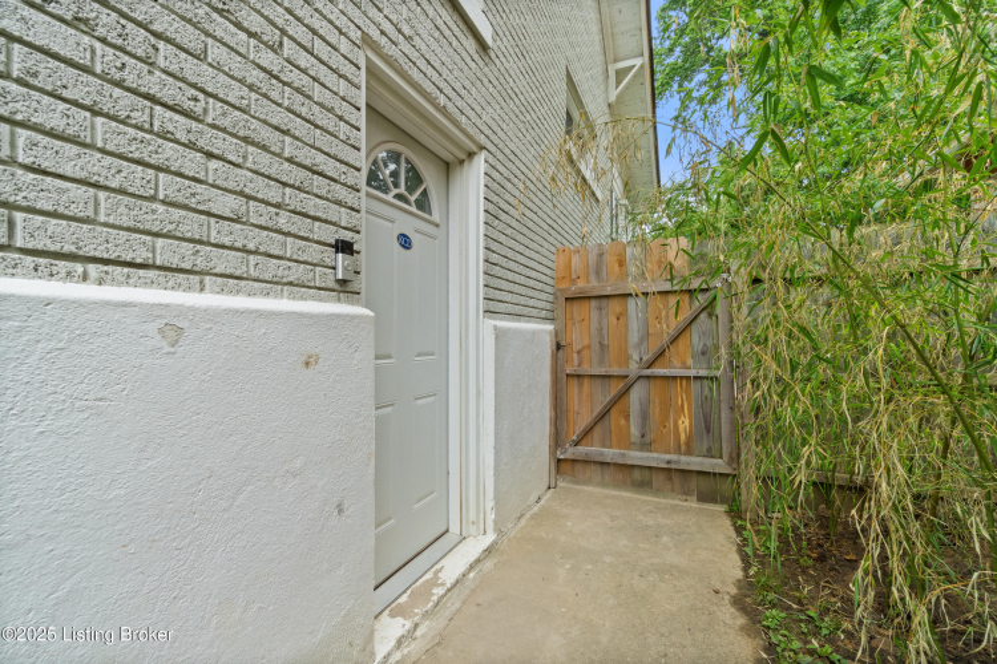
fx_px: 415
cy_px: 332
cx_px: 498
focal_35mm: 15
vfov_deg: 77.3
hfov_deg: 100.4
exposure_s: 1/50
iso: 400
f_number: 10
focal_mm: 10
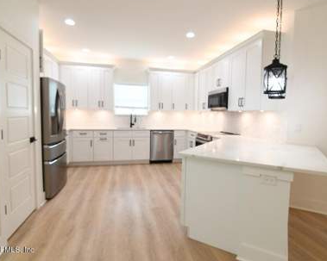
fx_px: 184
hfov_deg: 83.3
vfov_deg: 70.8
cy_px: 124
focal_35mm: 19
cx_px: 170
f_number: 4
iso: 800
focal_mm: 11
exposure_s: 1/125
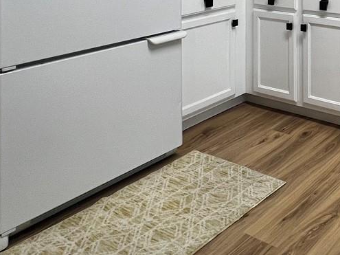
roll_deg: +0.0
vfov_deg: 28.5
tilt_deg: +0.1
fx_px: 412
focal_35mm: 42
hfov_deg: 37.0
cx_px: 382
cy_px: -73
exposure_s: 1/120
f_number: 1.8
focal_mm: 1.57
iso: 125
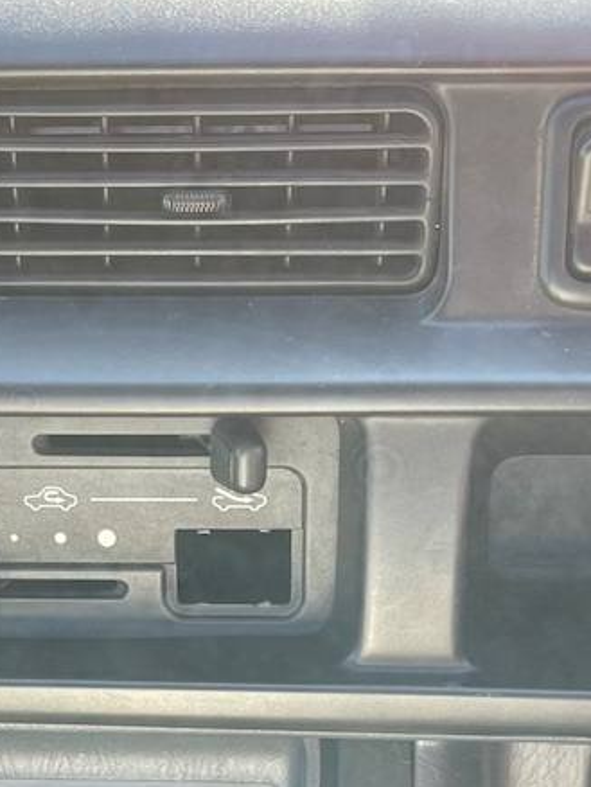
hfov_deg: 20.0
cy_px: 737
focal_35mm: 73
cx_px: 131
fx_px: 1660
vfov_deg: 25.7
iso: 50
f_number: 1.6
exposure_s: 1/121
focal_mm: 5.1
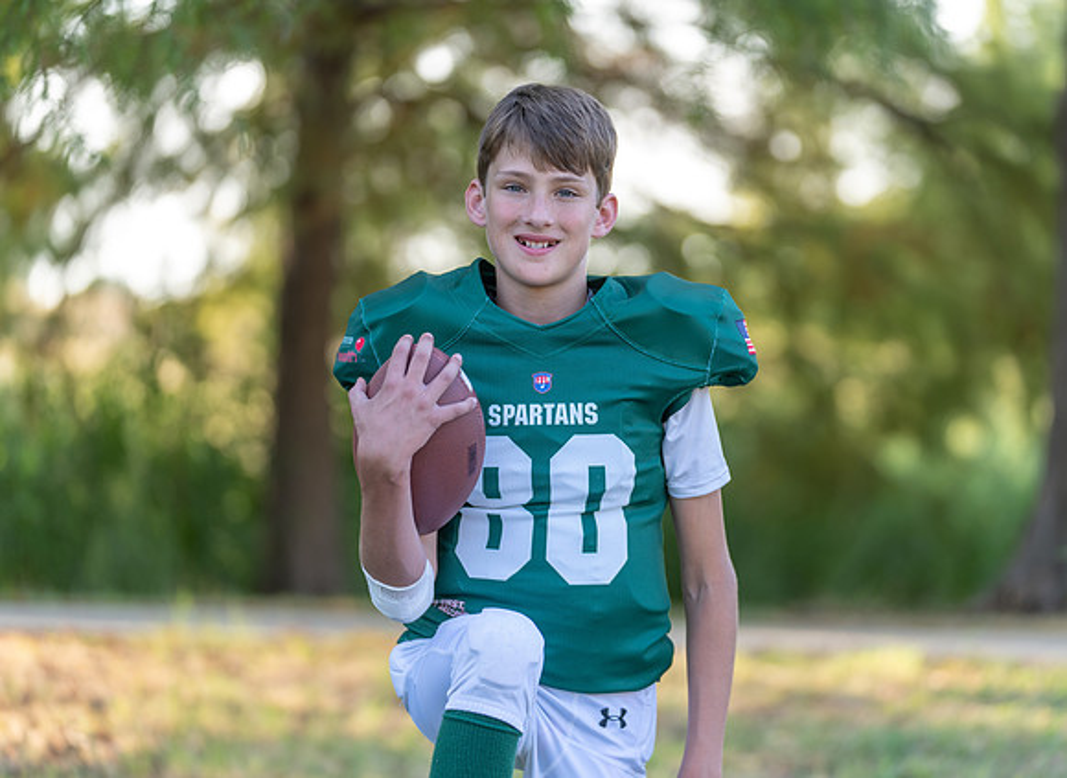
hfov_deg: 13.2
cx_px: 596
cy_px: 381
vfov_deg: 9.7
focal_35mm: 151
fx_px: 4598
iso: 200
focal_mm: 136
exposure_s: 1/320
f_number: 2.8
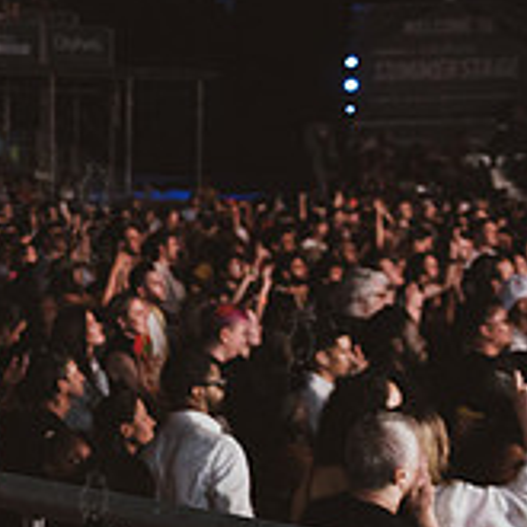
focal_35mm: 100
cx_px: -319
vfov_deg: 17.3
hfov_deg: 15.7
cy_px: 366
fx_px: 1722
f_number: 3.5
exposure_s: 1/400
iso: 4000
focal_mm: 32
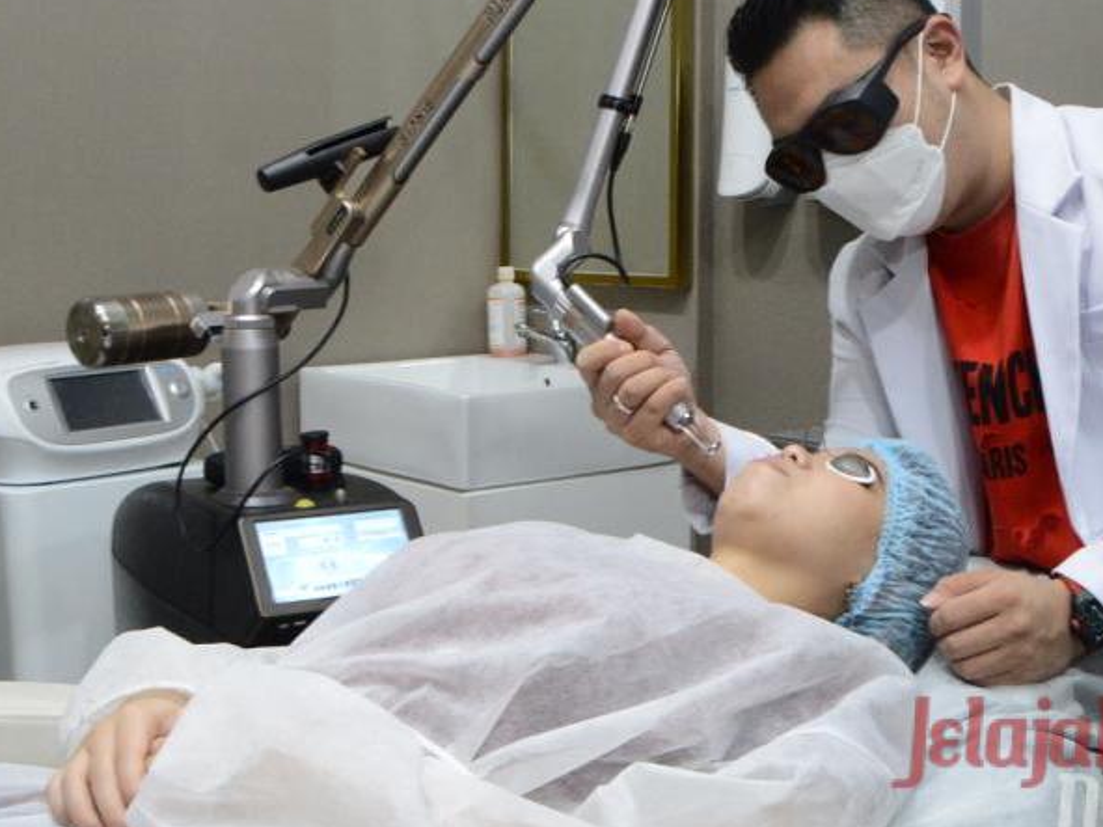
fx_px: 1338
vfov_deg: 34.1
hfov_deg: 44.0
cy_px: 296
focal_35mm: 42
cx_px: 750
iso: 1600
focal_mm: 18
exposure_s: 1/20
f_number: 9
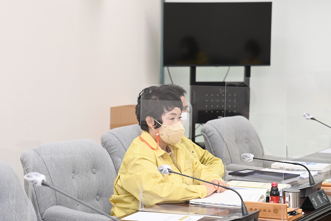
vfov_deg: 11.4
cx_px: 166
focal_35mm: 120
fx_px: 1103
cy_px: 110
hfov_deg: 17.1
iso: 2500
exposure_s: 1/250
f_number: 5.6
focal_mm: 120
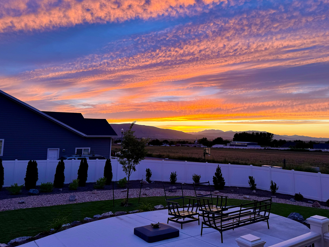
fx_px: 276
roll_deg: -0.9
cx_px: 182
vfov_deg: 48.0
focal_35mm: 29
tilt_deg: +7.8
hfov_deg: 61.5
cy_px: 100
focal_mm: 6.76
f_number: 1.78
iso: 64
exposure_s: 1/121
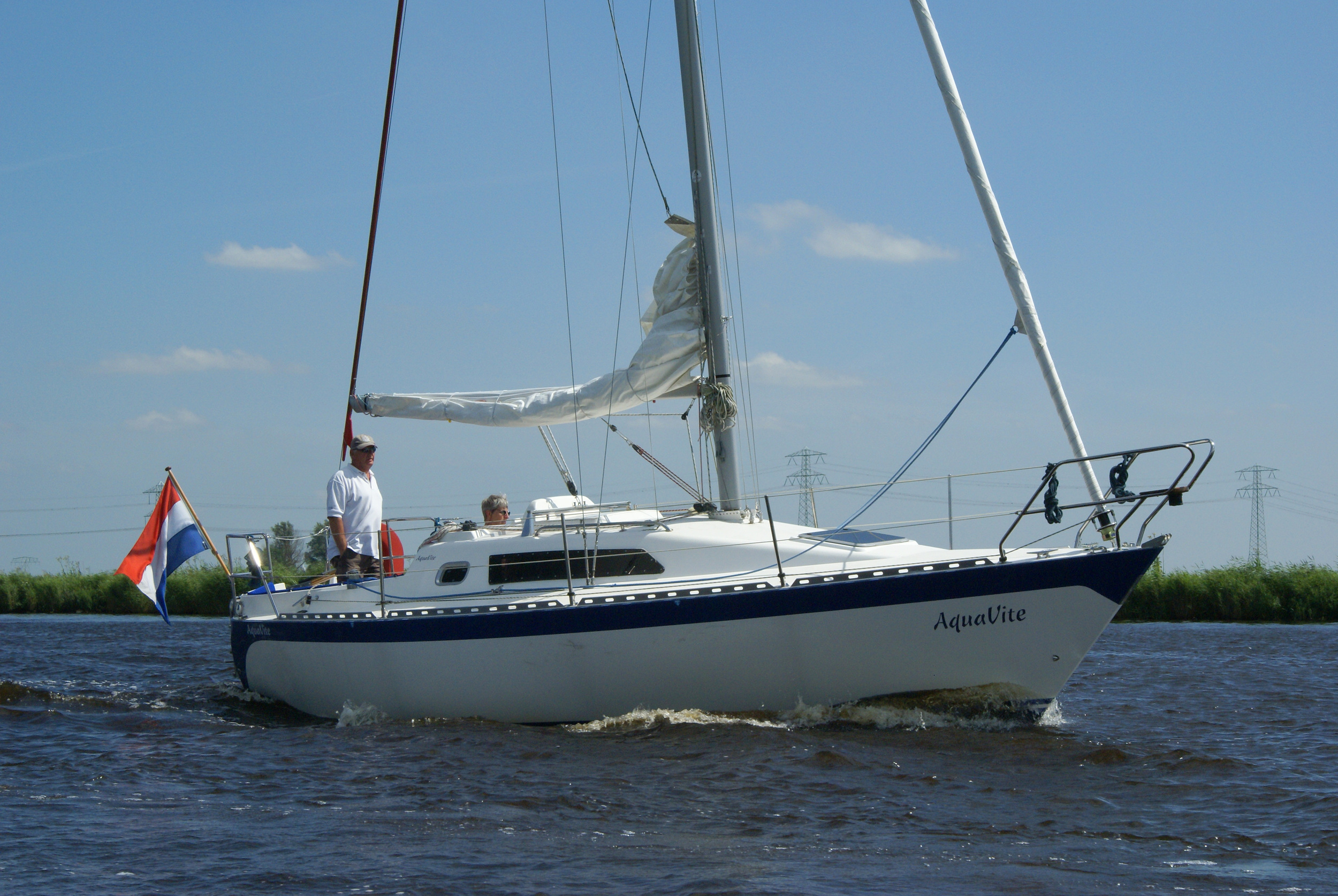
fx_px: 2791
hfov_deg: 27.0
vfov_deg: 18.2
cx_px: 669
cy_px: 448
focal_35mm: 75
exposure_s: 1/500
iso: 400
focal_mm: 50
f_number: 16
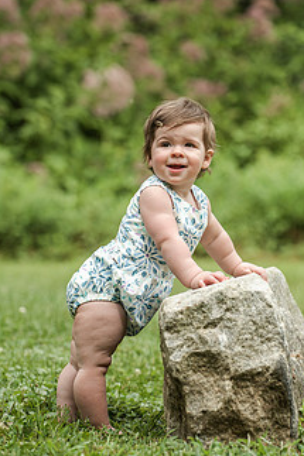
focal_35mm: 188
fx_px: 2384
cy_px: 212
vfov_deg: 10.9
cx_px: 206
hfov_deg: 7.3
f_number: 4
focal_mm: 135
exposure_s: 1/3200
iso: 640
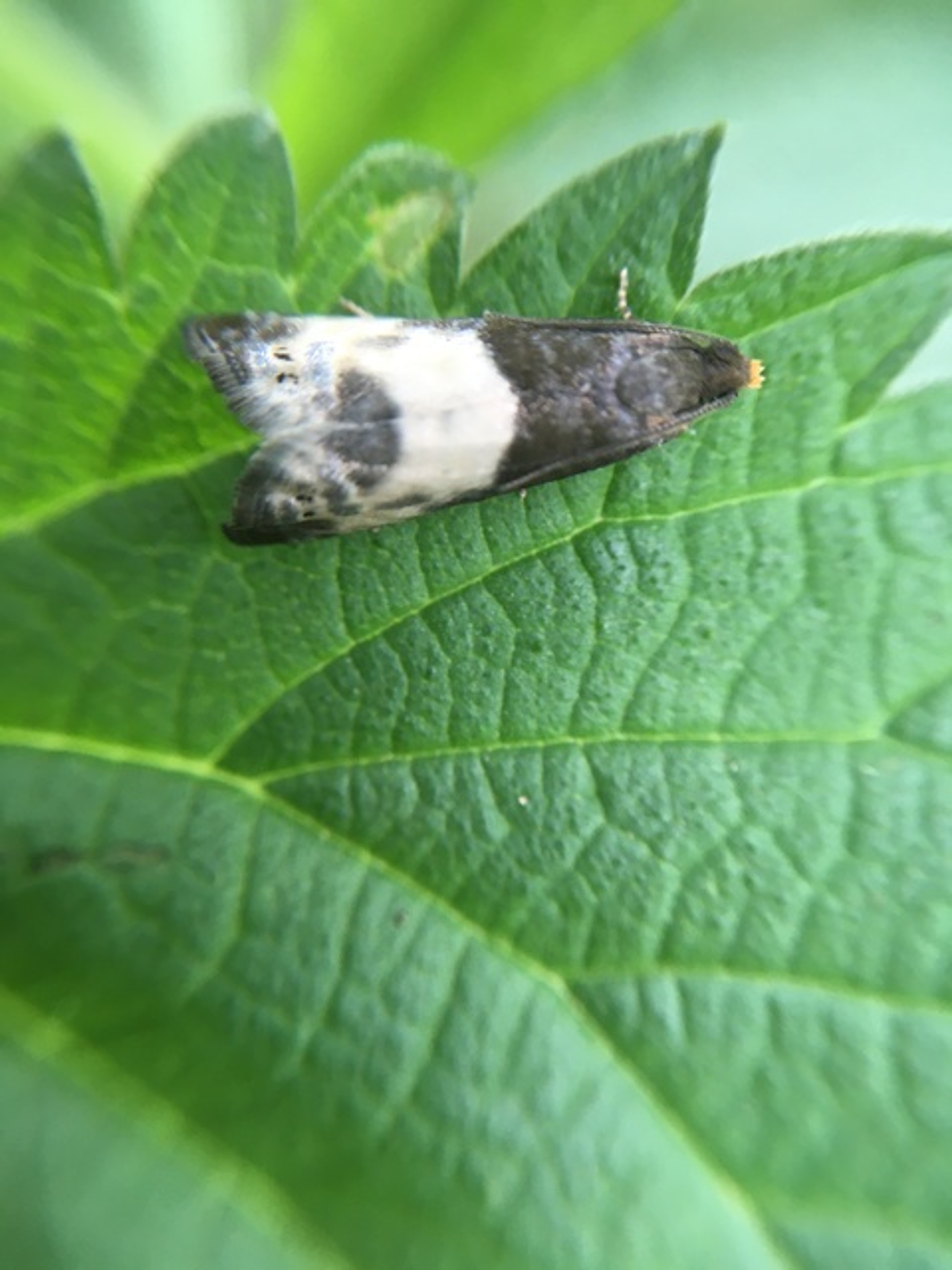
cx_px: 476
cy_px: 635
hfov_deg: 48.2
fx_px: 1063
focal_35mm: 29
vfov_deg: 61.7
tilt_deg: -49.9
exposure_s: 1/33
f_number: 2.2
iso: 32
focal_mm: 4.15
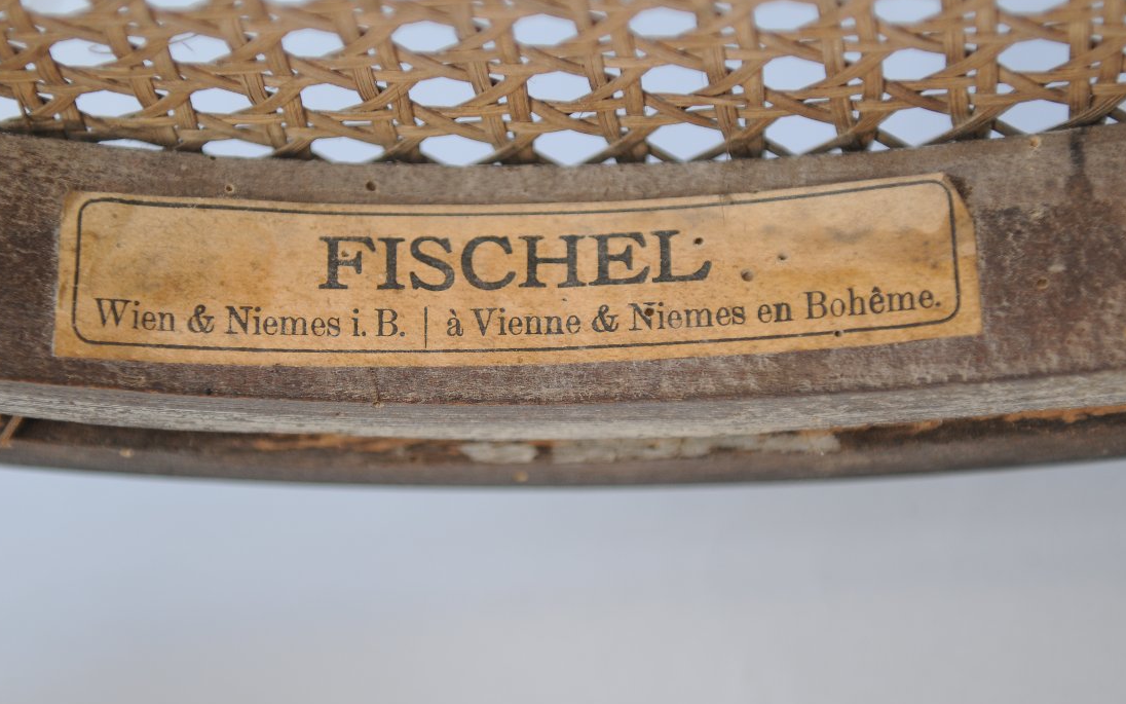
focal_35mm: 117
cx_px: 520
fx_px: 3590
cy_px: 339
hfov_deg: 17.8
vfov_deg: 11.2
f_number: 2.8
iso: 200
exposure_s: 1/250
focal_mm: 70
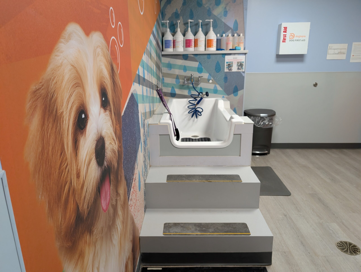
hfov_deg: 71.5
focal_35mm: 24
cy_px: 136
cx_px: 180
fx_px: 251
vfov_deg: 56.9
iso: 152
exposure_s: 1/60
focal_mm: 6.9
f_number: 1.68
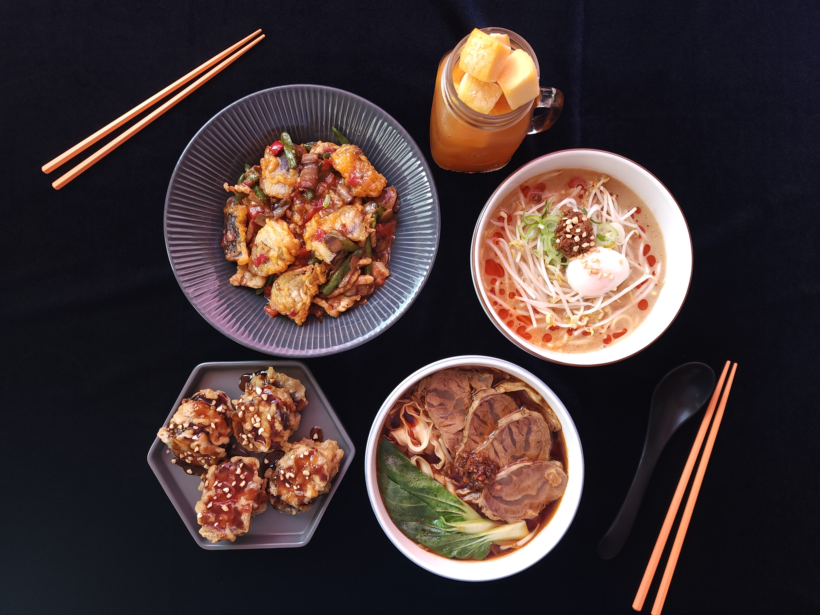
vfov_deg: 58.9
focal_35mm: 23
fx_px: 545
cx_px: 410
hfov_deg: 73.9
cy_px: 308
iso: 80
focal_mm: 6.4
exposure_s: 1/60
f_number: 1.8
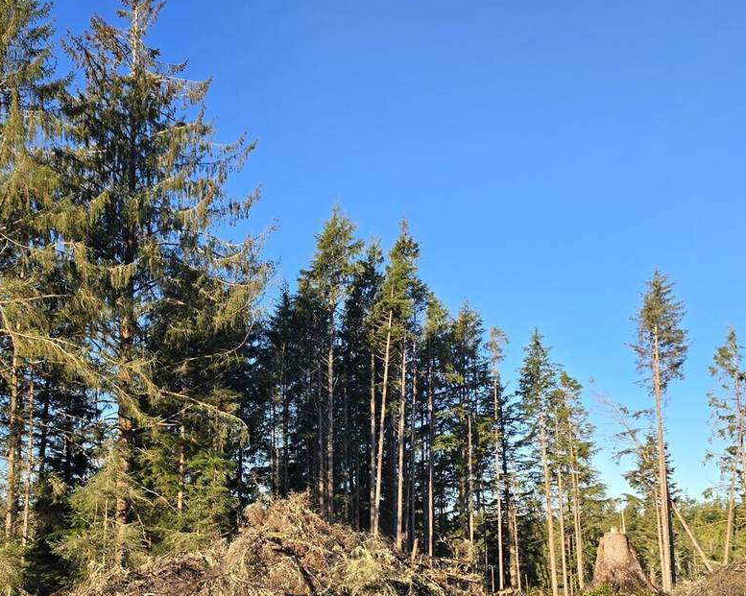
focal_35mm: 37
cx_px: 236
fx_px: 817
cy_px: 433
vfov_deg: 39.2
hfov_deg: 48.1
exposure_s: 1/305
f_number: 1.7
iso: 12
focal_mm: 6.3
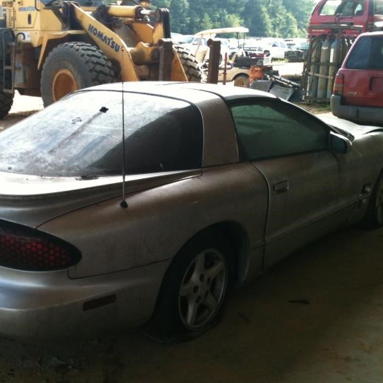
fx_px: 563
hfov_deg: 37.4
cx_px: 150
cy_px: 195
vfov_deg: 37.6
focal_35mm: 45
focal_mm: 3.85
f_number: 2.8
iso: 64
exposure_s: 1/222
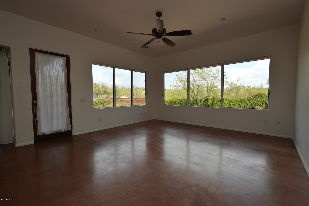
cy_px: 103
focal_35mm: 15
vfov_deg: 77.2
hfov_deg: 100.4
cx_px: 154
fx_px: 129
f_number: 5.6
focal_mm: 10
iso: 110
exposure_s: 1/125
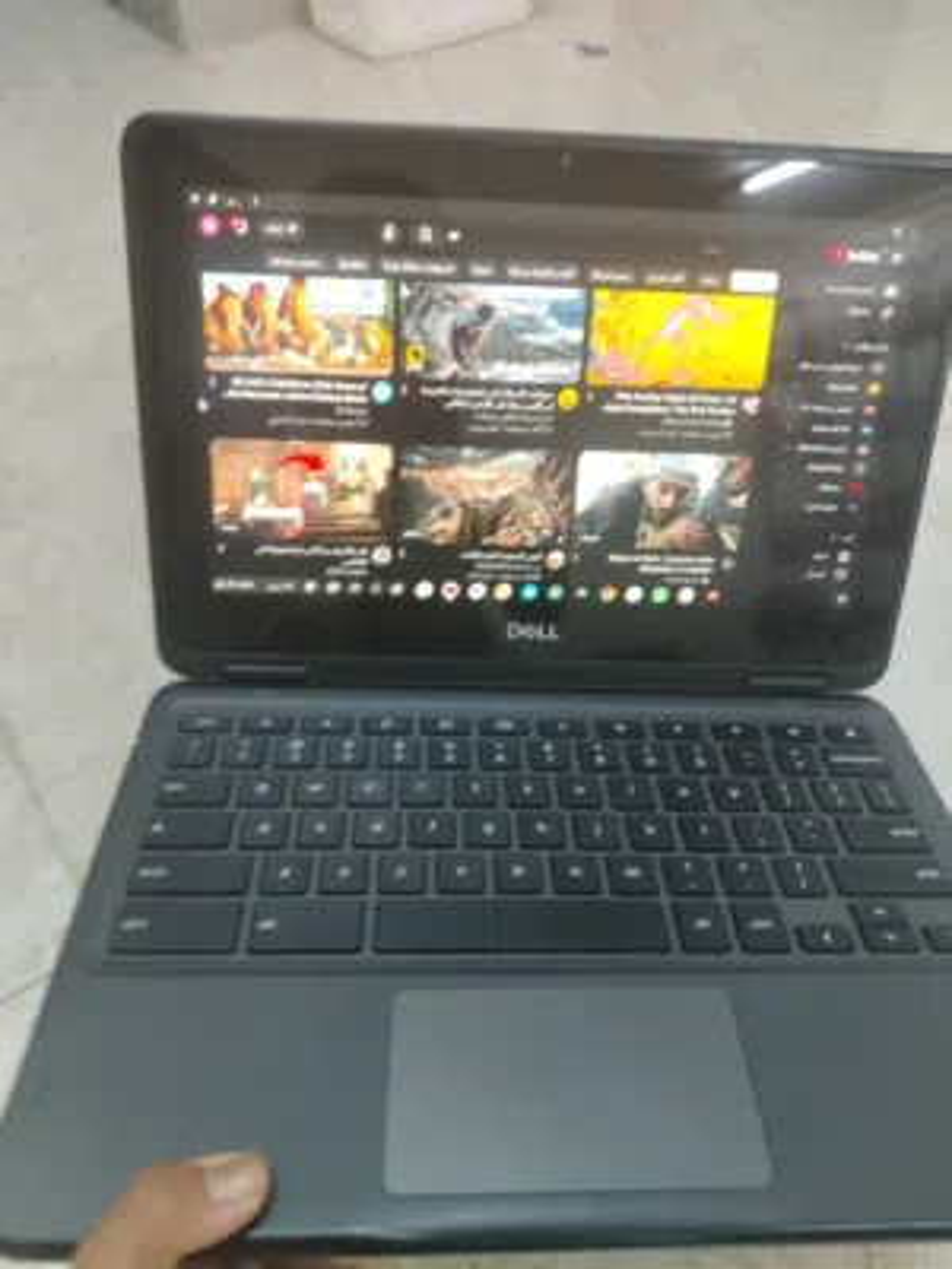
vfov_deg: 71.6
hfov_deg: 56.8
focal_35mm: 24
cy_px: 634
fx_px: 880
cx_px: 476
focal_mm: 5.25
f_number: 1.75
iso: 3447
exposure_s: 1/50
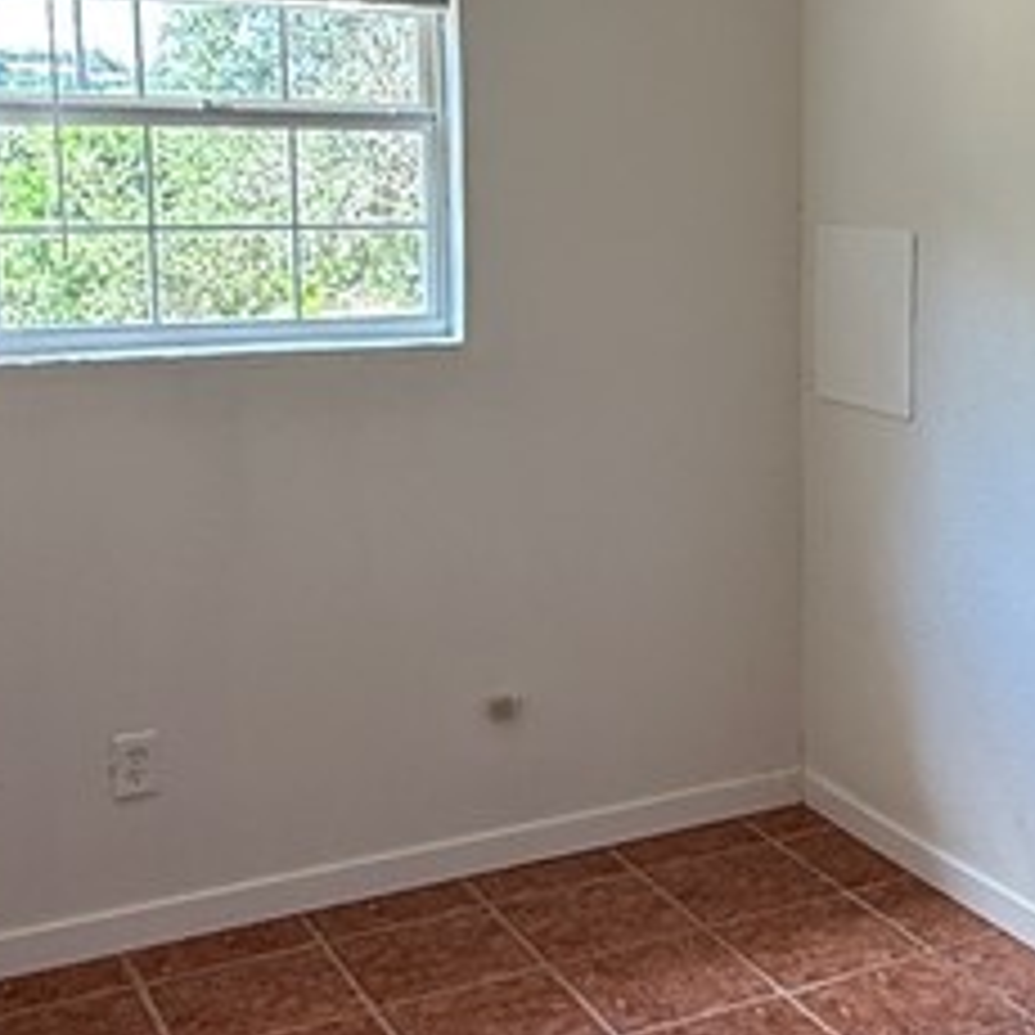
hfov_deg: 29.2
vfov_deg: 31.0
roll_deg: -1.5
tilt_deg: -8.4
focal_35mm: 55
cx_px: 1012
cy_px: 405
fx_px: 1861
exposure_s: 1/120
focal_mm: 2.22
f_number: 2.2
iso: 160
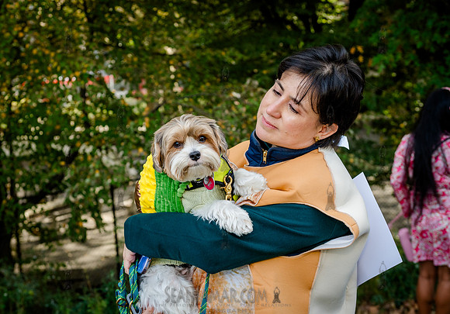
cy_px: 158
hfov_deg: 33.0
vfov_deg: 23.5
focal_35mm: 60
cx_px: 172
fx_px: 757
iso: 1000
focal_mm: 48
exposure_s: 1/800
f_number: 5
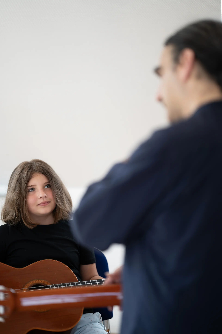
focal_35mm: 85
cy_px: 167
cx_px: 111
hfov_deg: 16.1
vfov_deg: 23.9
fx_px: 786
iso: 160
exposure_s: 1/400
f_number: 1.4
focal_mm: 85
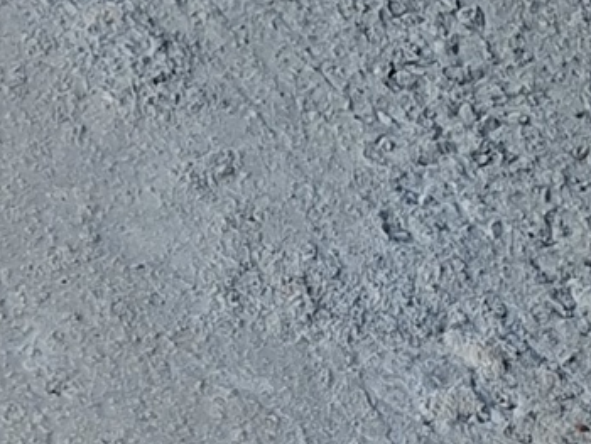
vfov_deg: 8.8
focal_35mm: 168
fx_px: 2870
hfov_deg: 10.0
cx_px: -924
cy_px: 427
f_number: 1.8
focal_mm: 5.54
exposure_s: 1/186
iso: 50
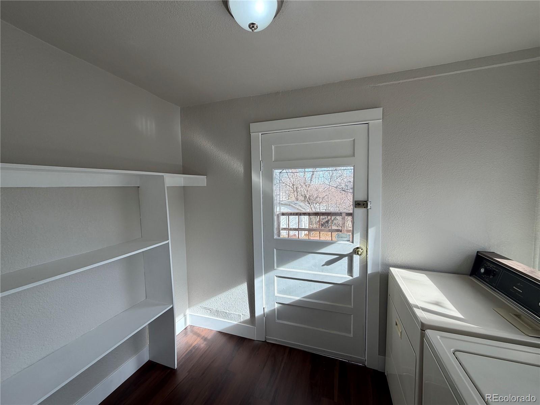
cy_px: 202
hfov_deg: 102.1
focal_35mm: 14
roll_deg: +1.2
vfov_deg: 85.7
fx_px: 218
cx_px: 270
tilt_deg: -4.3
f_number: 2.2
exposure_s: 1/207
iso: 40
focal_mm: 2.22
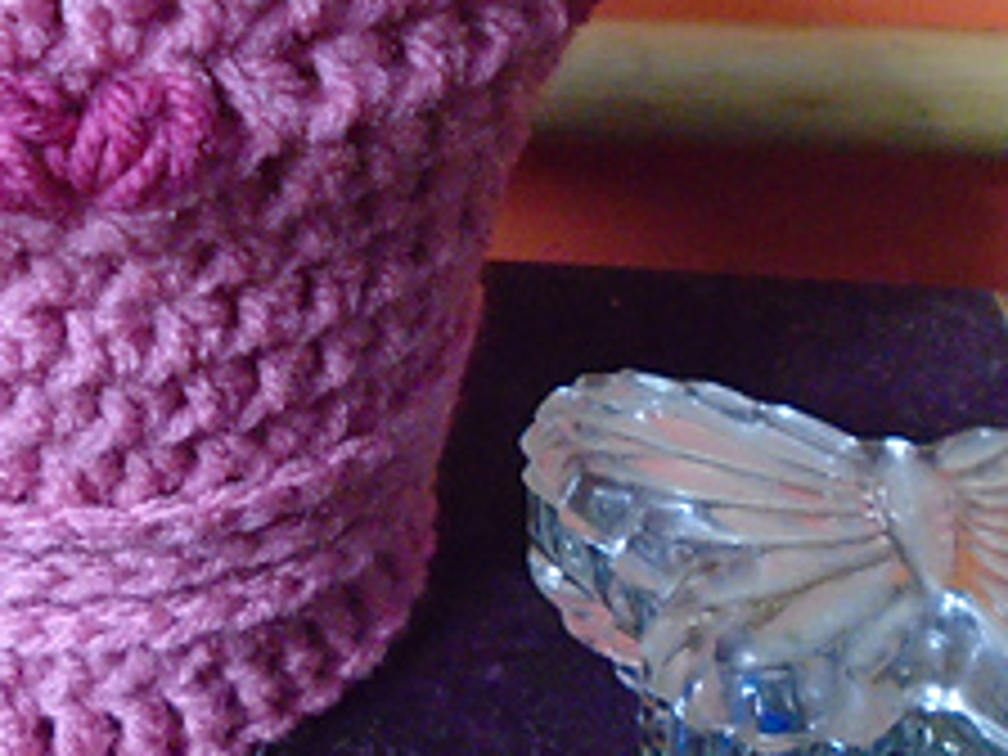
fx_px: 1689
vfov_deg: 25.0
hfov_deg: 31.8
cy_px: 214
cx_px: 117
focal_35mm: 58
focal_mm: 4.6
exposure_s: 1/50
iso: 800
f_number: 3.2
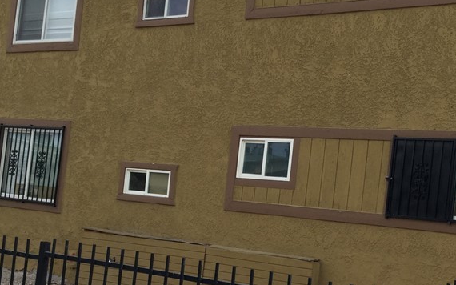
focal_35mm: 59
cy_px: 201
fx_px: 733
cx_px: 281
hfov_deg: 34.4
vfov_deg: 21.9
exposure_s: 1/727
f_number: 2.4
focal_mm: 3.3
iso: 25
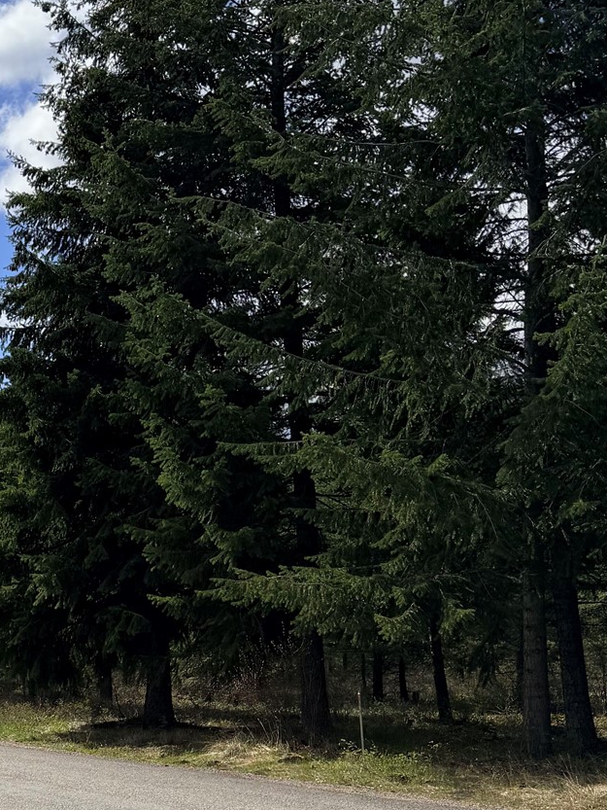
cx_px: -129
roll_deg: +1.2
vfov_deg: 32.2
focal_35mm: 59
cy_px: 585
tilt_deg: +4.5
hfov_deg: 22.7
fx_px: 1379
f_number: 1.78
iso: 80
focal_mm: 6.76
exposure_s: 1/10309
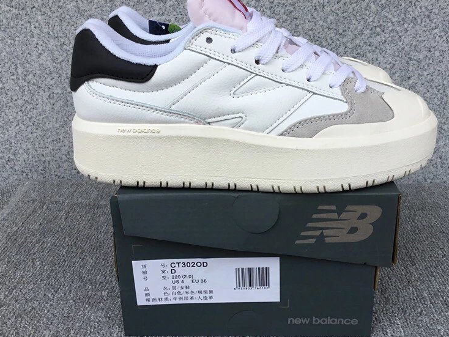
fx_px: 493
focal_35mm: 38
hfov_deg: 48.8
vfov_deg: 37.7
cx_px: 254
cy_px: 165
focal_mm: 3.3
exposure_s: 1/460
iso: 25
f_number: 2.4
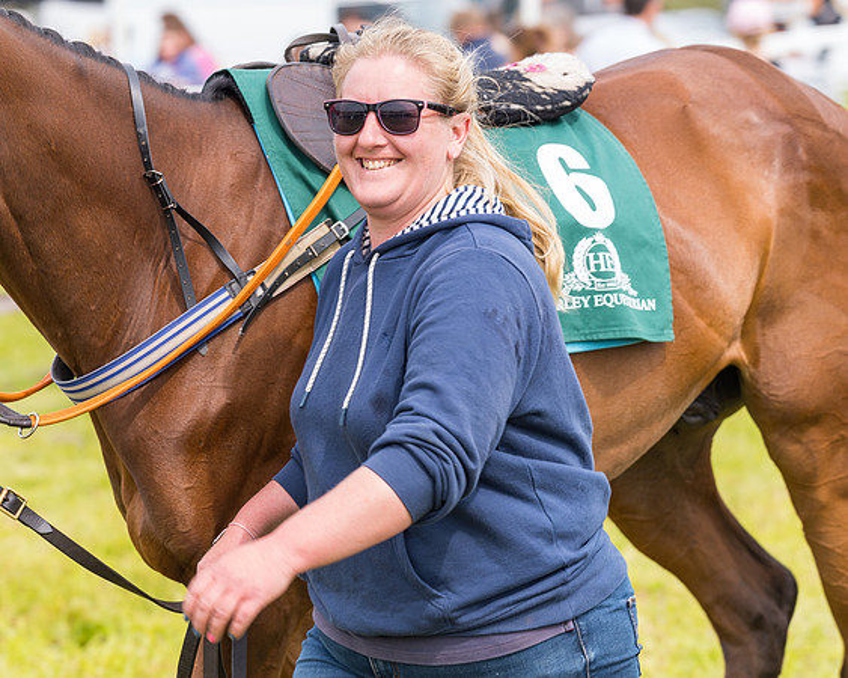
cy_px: 290
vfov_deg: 8.9
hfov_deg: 11.1
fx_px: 4361
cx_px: 302
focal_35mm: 174
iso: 50
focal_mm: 135
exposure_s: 1/250
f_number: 4.5
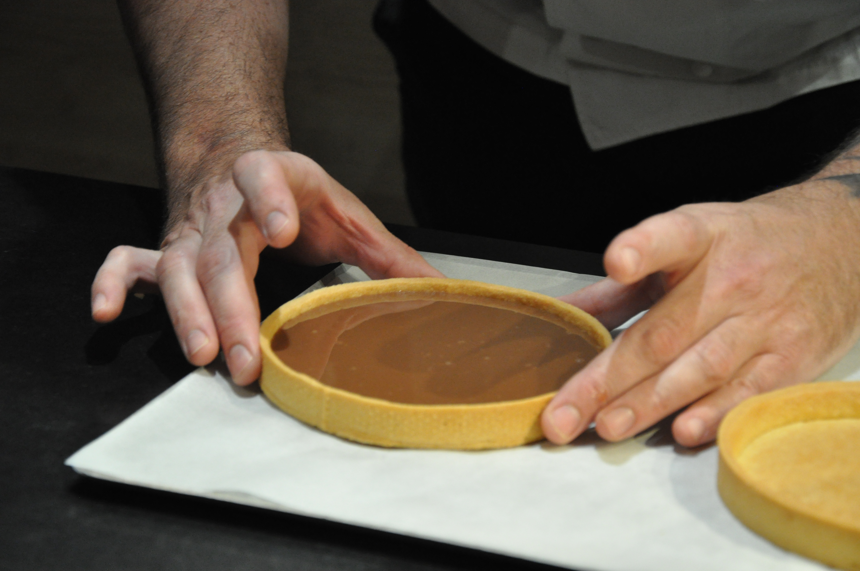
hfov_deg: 23.4
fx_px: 2076
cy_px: 286
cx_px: 430
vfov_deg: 15.7
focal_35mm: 87
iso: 1600
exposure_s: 1/100
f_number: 5
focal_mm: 58
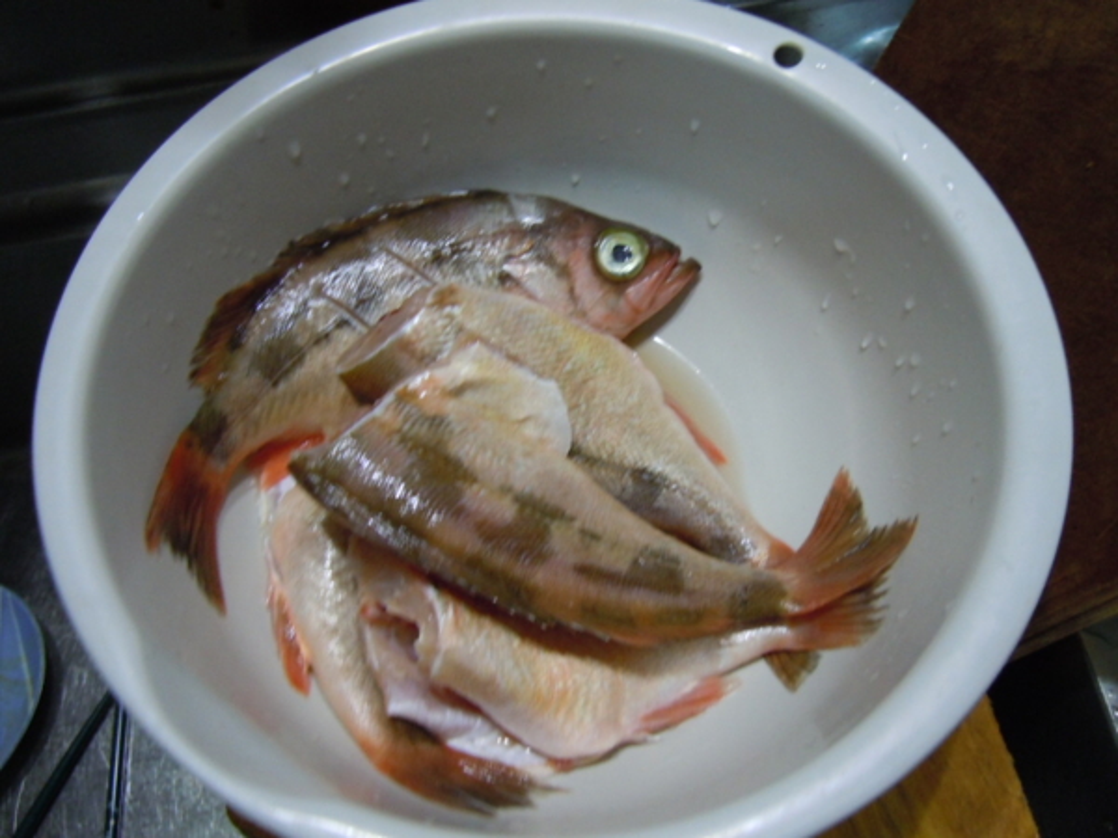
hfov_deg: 60.0
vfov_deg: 46.8
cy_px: 419
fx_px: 969
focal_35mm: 30
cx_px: 559
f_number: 3.5
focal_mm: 5.4
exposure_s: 1/15
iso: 400
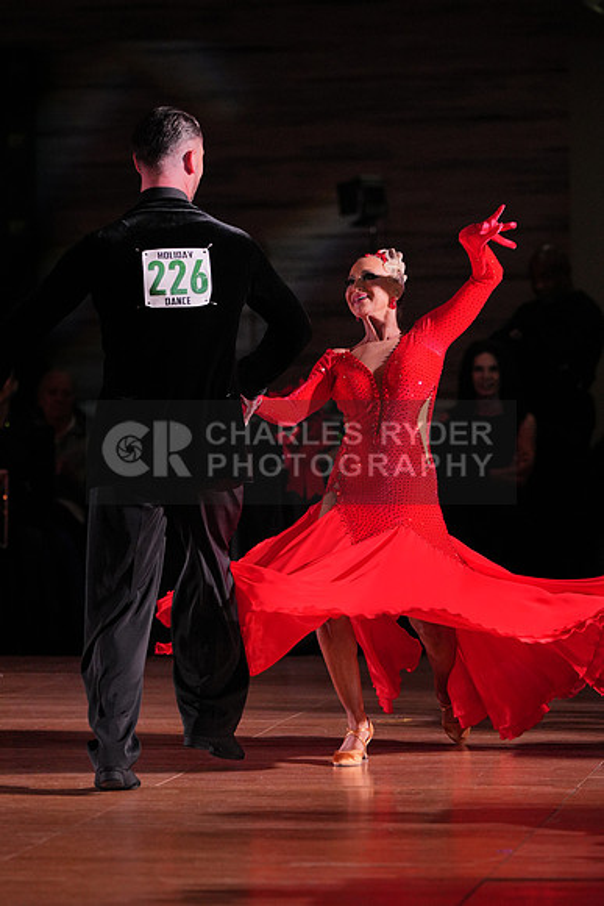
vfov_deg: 11.4
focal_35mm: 180
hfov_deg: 7.6
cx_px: 302
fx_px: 4527
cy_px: 453
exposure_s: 1/500
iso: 2000
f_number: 4
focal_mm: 180
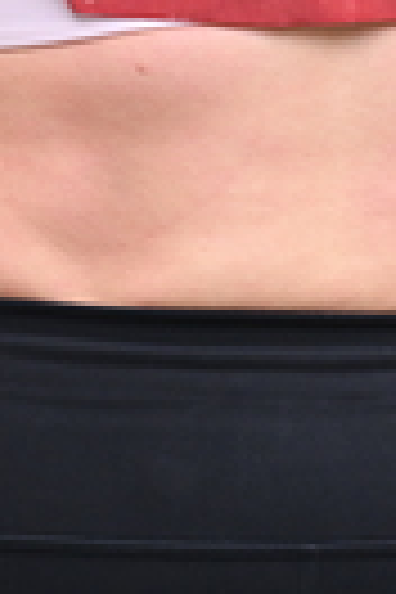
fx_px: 10675
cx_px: 349
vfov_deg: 3.2
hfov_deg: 2.1
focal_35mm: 647
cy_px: -220
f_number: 2.8
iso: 1250
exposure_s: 1/1600
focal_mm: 155
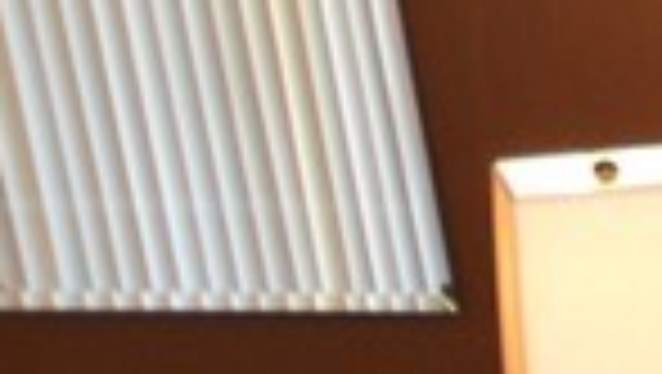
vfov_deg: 10.2
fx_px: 2038
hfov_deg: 10.1
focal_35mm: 116
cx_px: 2213
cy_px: 496
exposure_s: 1/60
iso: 900
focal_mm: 10
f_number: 3.5
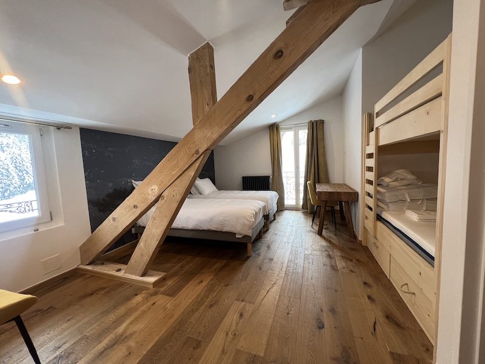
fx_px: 182
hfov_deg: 106.2
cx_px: 242
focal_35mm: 13
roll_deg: +2.7
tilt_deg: -4.8
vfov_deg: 89.9
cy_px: 182
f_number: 1.8
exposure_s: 1/100
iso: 200
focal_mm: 1.57
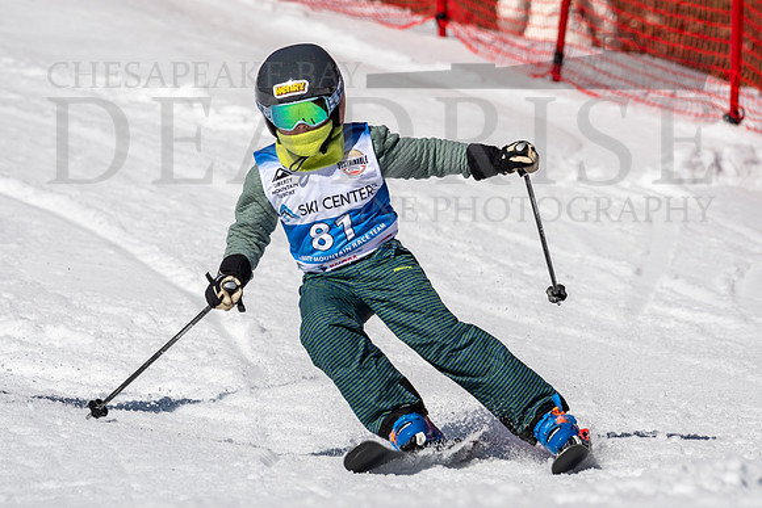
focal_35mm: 734
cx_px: 375
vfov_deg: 1.9
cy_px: 234
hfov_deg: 2.8
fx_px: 15545
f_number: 8
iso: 200
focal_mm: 400
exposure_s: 1/2000
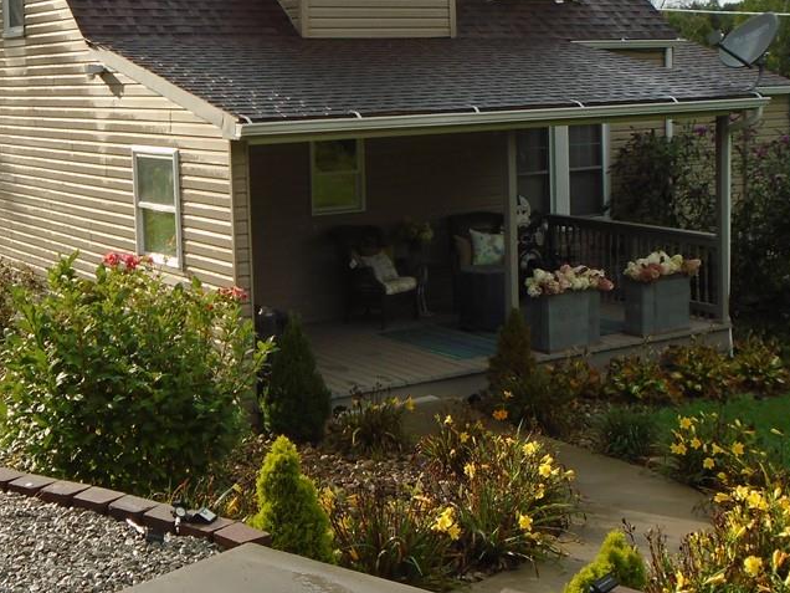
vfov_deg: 25.0
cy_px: 175
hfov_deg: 33.2
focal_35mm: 58
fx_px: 1324
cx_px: 352
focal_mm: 6.4
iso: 100
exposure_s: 1/400
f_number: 3.8
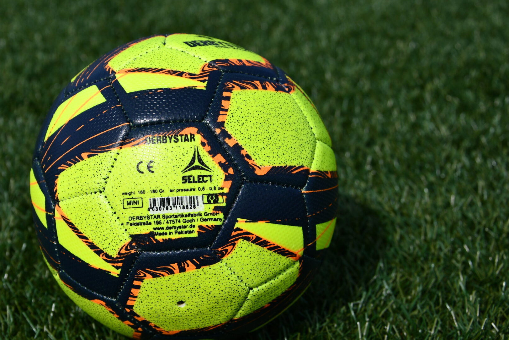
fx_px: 1004
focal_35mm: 71
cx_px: 197
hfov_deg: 28.4
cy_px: 203
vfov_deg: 19.2
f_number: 5.6
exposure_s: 1/2500
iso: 200
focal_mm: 30
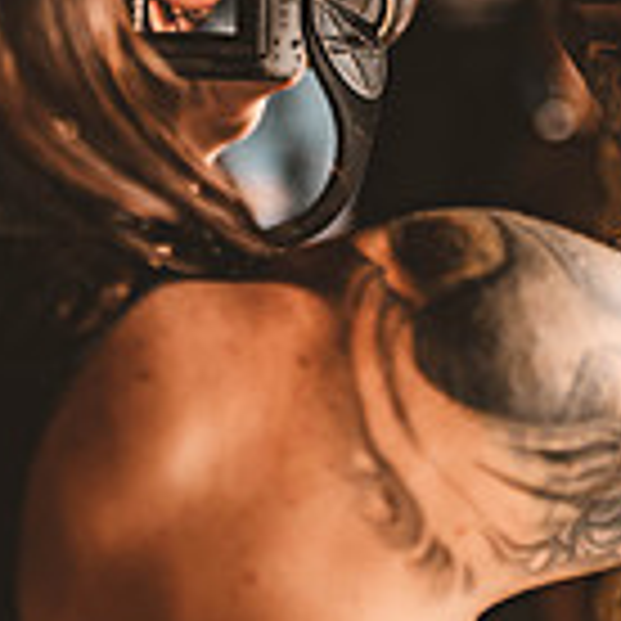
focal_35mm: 139
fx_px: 2821
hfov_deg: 12.5
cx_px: 536
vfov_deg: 12.5
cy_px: 144
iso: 800
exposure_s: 1/200
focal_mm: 50
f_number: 2.8
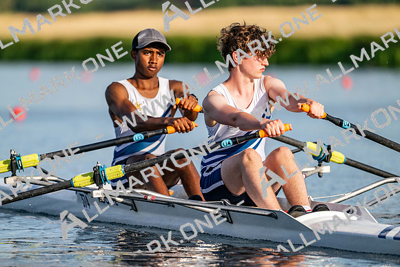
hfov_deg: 5.2
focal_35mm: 400
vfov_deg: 3.4
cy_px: 134
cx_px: 200
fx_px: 4445
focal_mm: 400
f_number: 4.5
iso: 250
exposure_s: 1/2500
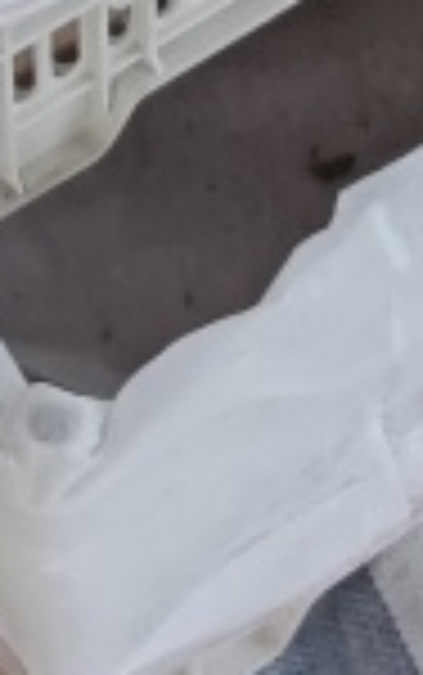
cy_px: -1024
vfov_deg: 9.1
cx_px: 518
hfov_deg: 6.4
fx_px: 3737
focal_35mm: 203
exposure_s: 1/100
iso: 1404
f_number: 1.8
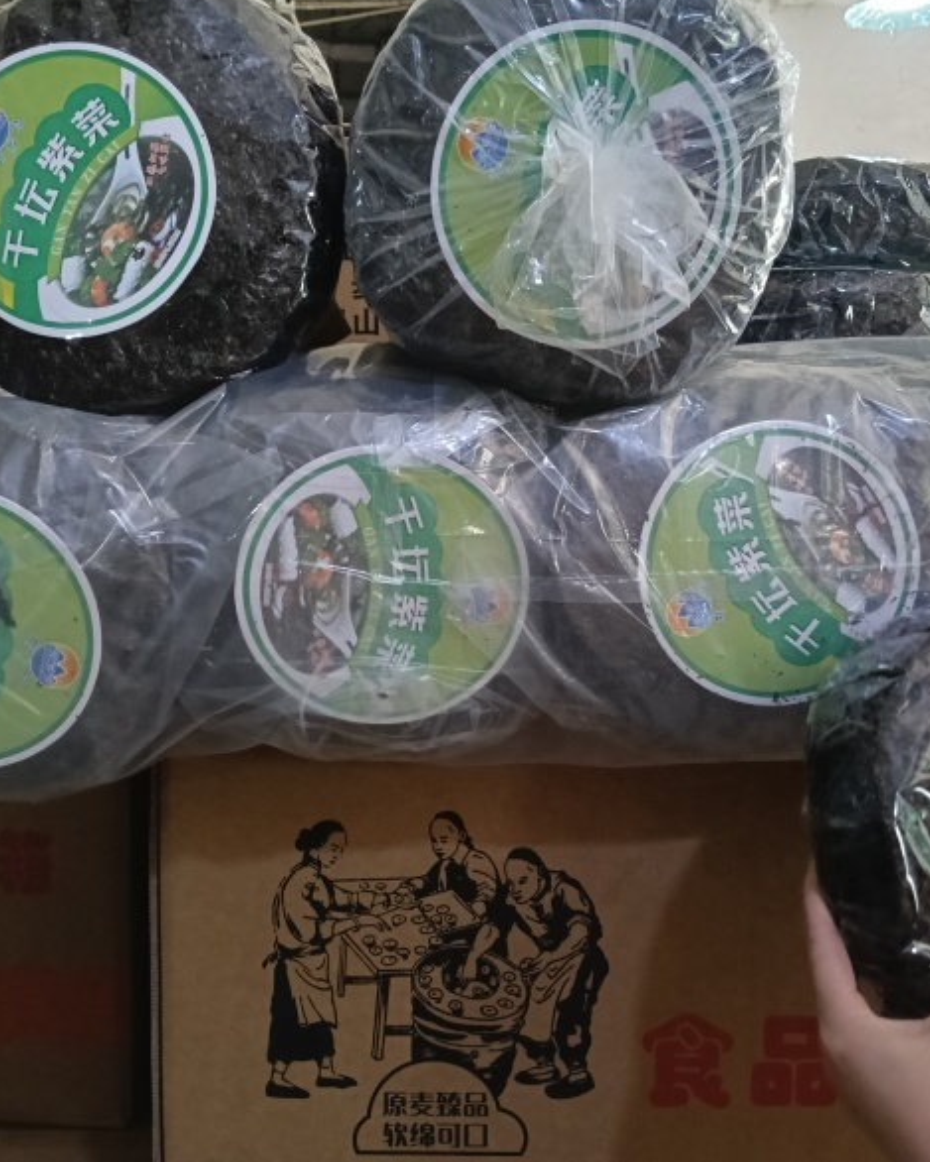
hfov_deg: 41.1
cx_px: 531
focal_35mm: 36
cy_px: 567
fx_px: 1238
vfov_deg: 50.3
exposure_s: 1/33.3
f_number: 1.8
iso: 640
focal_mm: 3.98
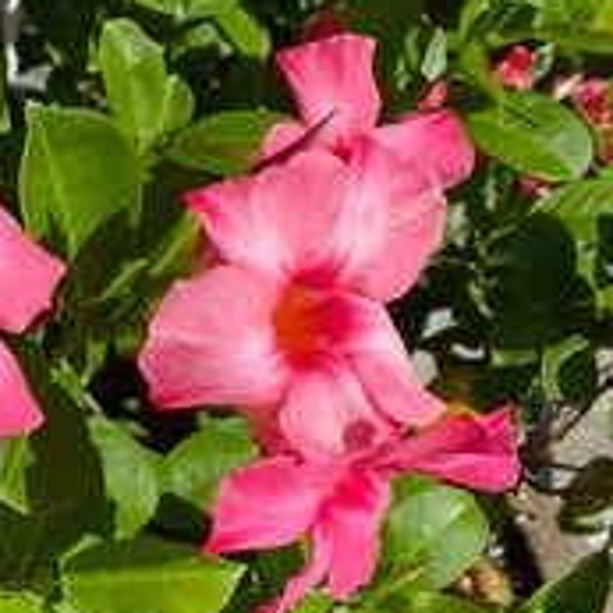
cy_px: 347
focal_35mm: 53
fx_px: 1062
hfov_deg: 28.6
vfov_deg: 32.2
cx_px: -92
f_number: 1.8
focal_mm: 4.25
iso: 32
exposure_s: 1/2268
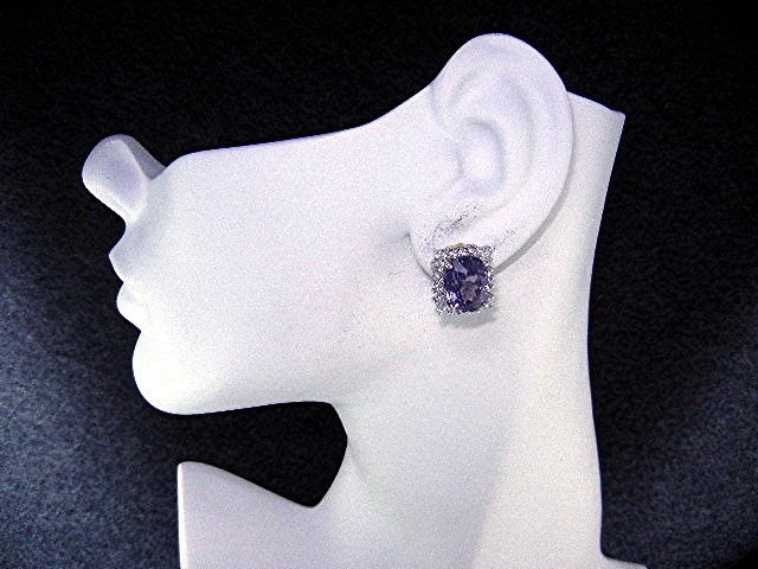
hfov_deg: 60.0
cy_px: 284
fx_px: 657
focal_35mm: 30
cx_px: 379
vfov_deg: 46.8
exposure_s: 1/30
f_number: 7
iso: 255
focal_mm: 5.4
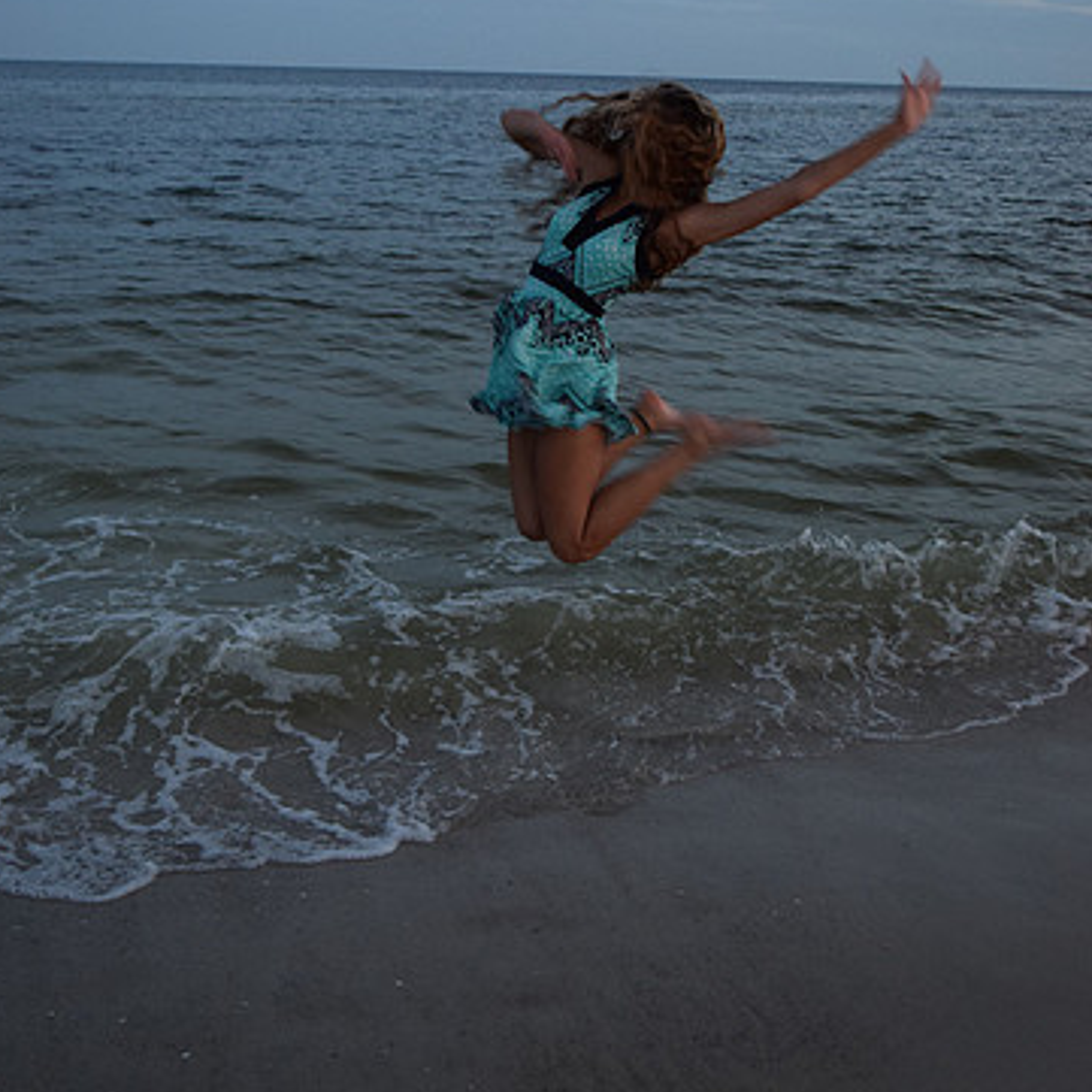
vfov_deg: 40.6
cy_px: 396
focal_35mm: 41
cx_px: 543
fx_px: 1463
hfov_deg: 40.9
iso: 1400
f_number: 3.8
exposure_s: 1/60
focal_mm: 20
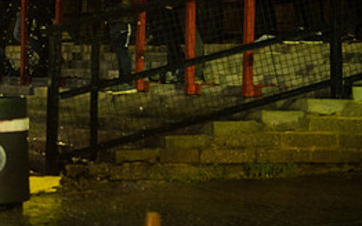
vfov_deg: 8.2
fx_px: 1559
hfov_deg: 13.0
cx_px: -15
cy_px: -28
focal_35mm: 158
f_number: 2.8
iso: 5000
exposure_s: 1/1000
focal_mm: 70
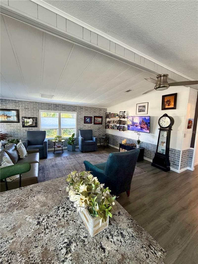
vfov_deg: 102.1
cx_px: 99
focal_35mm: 14
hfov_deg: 85.7
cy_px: 132
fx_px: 107
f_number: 2.2
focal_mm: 2.22
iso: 320
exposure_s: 1/60
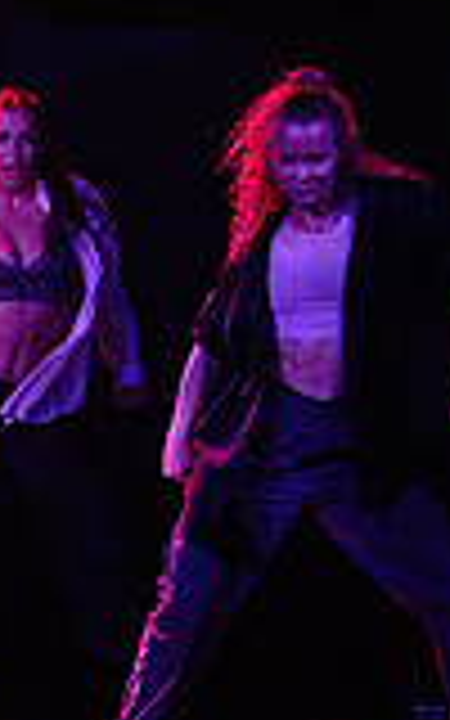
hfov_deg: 3.7
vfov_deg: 6.0
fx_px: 6887
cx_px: -410
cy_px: 295
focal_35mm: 351
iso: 1600
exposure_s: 1/250
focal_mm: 95
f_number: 2.8
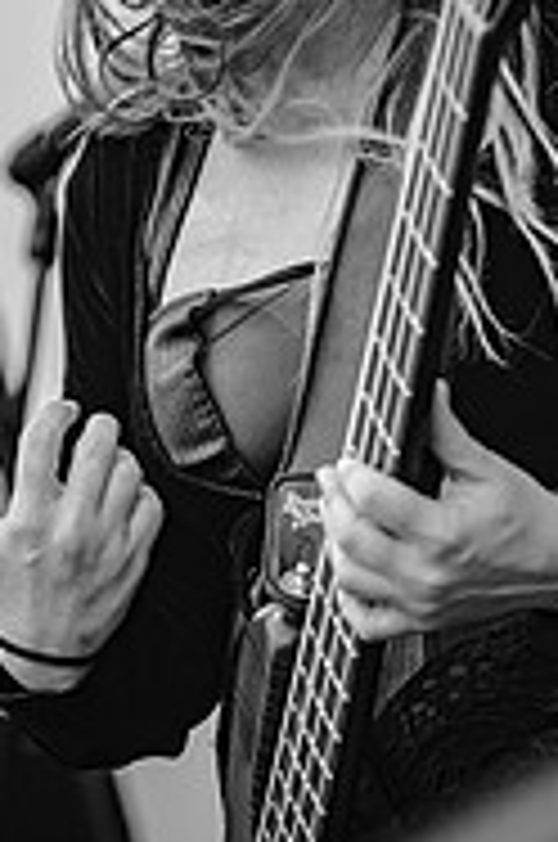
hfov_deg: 3.2
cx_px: 196
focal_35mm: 434
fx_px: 10127
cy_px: -140
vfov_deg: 4.7
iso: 200
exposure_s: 1/640
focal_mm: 180
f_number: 4
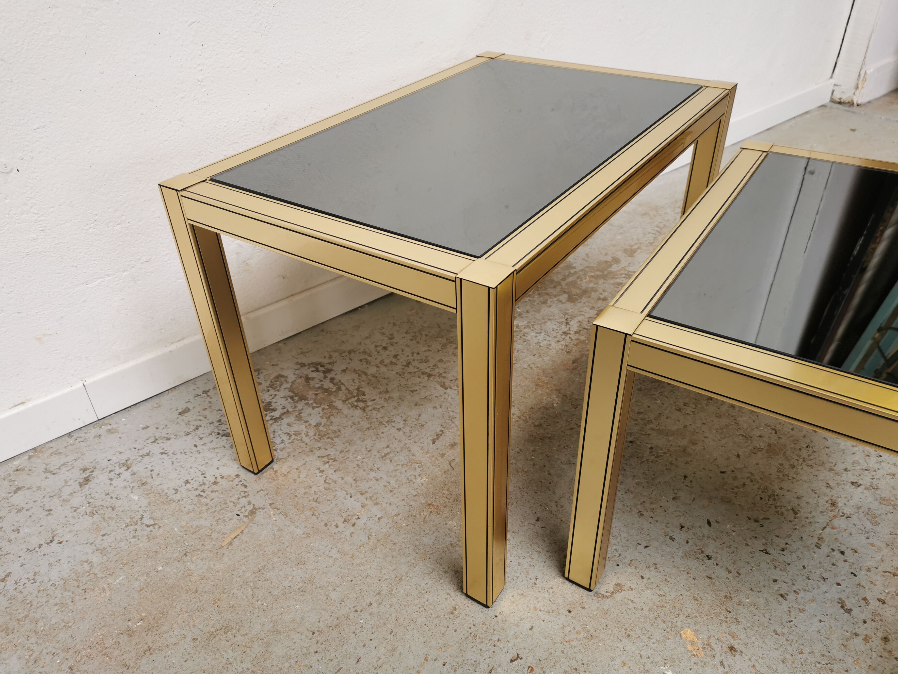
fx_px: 700
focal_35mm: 27
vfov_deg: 51.4
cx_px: 449
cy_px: 337
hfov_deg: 65.3
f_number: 1.8
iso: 100
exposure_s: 1/50
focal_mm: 5.58
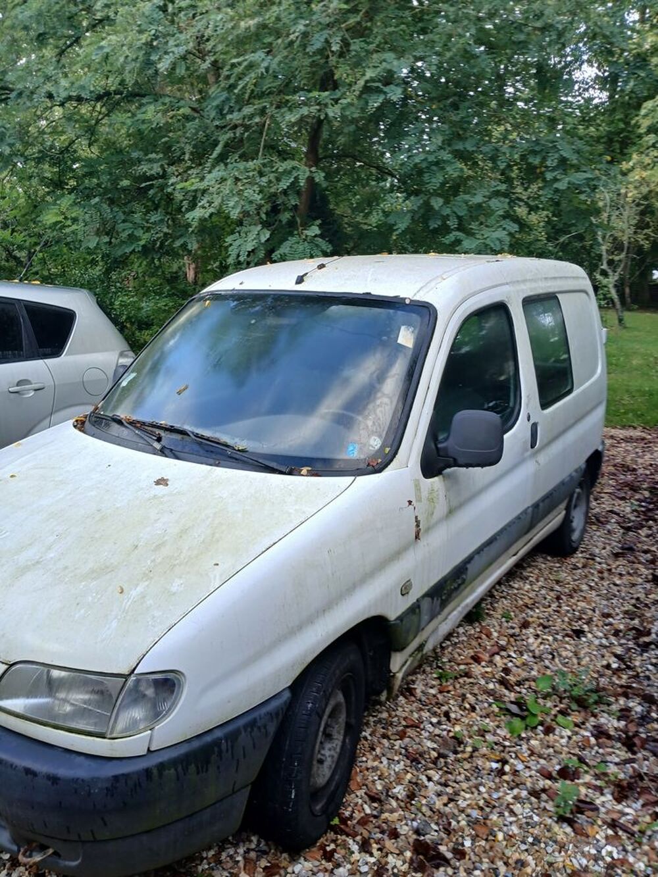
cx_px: 329
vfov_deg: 67.3
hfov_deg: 53.1
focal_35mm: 26
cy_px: 438
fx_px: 659
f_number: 1.8
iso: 20
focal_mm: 3.98
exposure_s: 1/50
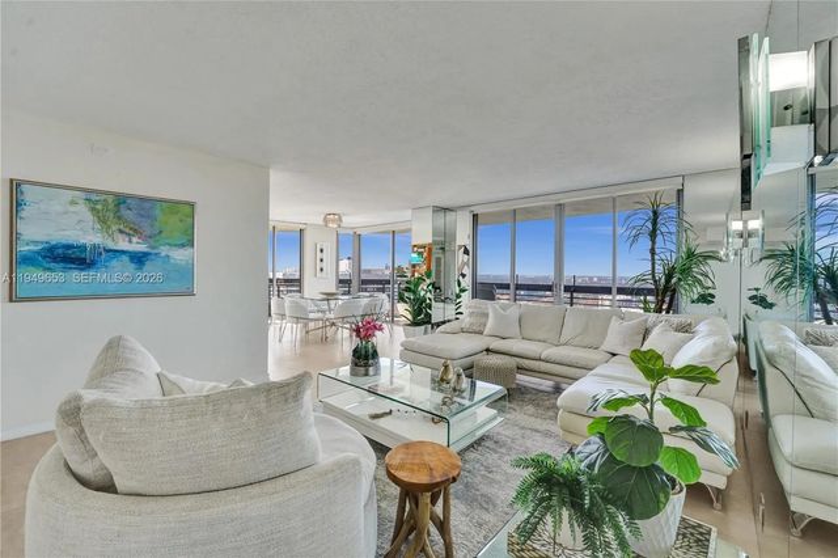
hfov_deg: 104.3
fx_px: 326
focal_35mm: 14
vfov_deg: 81.1
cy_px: 279
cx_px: 419
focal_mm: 14
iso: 1250
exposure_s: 1/500
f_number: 8
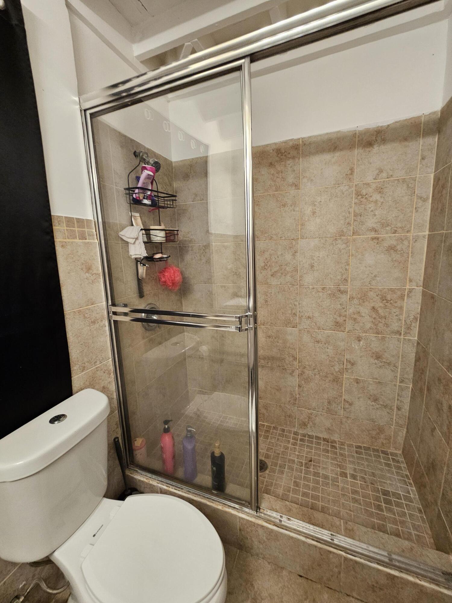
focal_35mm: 13
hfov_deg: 89.9
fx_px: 226
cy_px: 302
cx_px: 226
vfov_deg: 106.2
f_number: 2.2
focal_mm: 2.2
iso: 320
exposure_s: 1/40
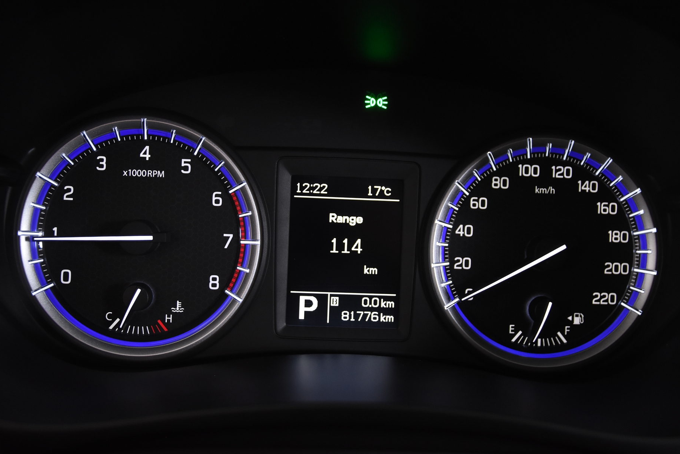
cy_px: 223
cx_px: 332
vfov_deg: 32.6
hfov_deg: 47.4
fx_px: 775
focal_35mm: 41
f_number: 3.2
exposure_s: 1/40
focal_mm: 26
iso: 1800
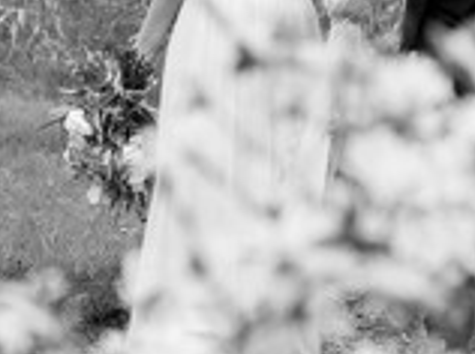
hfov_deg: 5.5
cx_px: 250
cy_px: -45
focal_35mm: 364
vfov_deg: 4.1
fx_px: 4987
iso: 160
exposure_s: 1/320
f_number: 4.5
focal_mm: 92
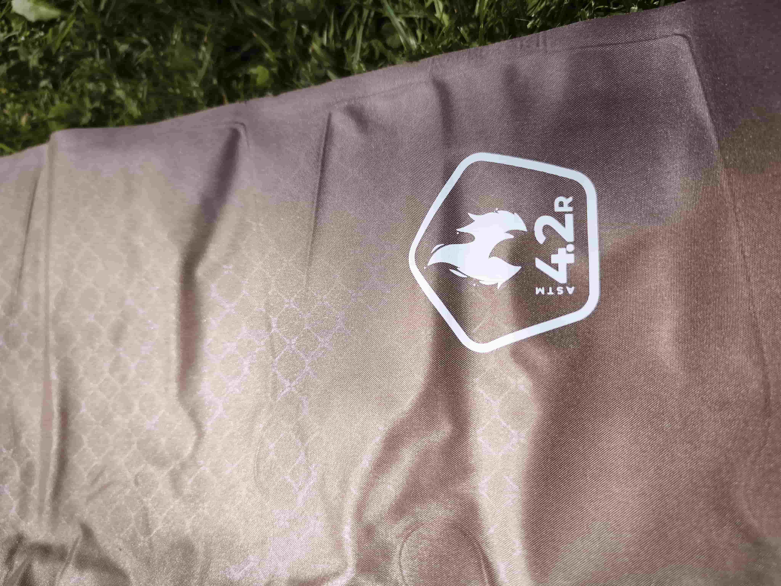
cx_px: 390
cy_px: 293
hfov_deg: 73.9
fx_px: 519
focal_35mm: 23
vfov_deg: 58.9
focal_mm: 6.45
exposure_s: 1/1196
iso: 50
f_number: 1.62
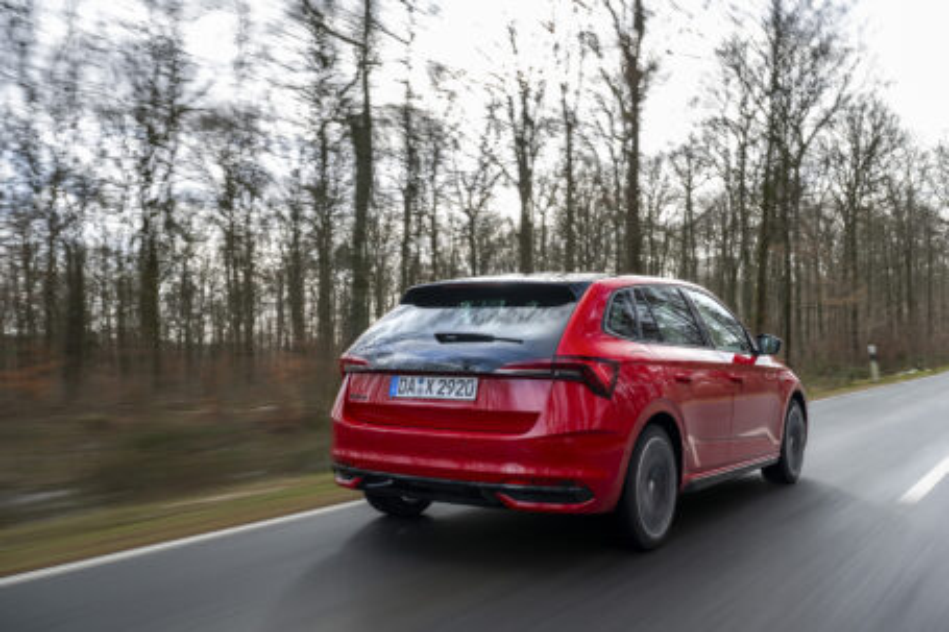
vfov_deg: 38.3
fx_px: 909
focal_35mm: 34
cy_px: 316
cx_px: 474
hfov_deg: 55.1
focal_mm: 34.5
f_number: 6.3
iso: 32
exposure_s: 1/20
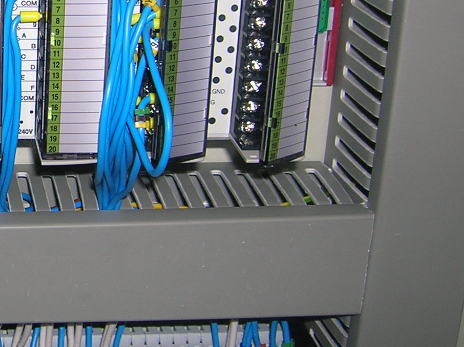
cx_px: -90
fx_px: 1178
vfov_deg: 16.7
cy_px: 97
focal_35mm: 88
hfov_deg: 20.8
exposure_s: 1/60.1
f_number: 2.9
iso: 50
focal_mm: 5.7
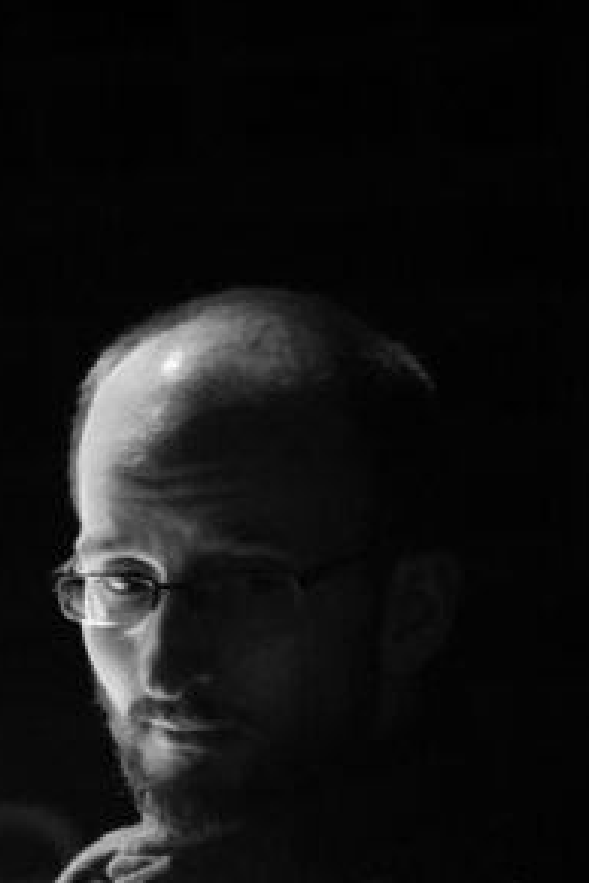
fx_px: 13276
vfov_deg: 3.8
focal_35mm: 541
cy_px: 649
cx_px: 267
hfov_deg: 2.5
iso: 25600
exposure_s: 1/80
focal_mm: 210
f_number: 6.3
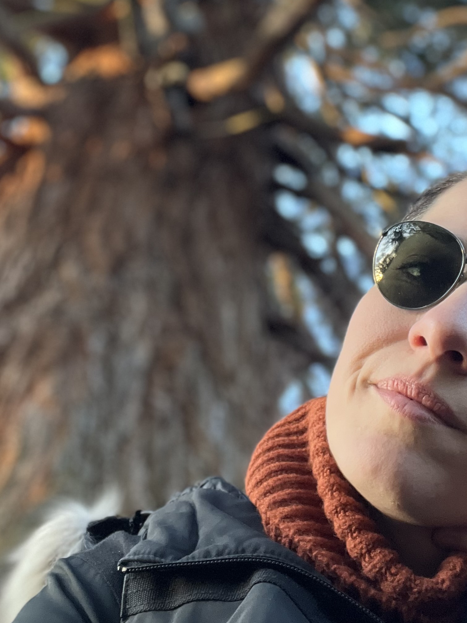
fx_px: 828
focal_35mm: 46
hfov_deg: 31.4
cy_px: 185
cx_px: 289
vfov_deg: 40.5
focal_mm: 2.71
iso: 250
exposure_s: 1/60
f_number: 2.2
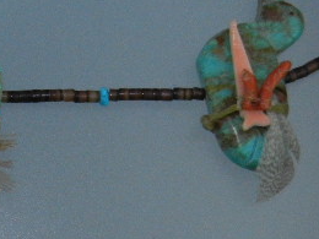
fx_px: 1180
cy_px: 163
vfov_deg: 11.6
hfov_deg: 14.9
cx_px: -53
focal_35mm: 128
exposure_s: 1/30
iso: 800
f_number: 7.8
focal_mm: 9.3
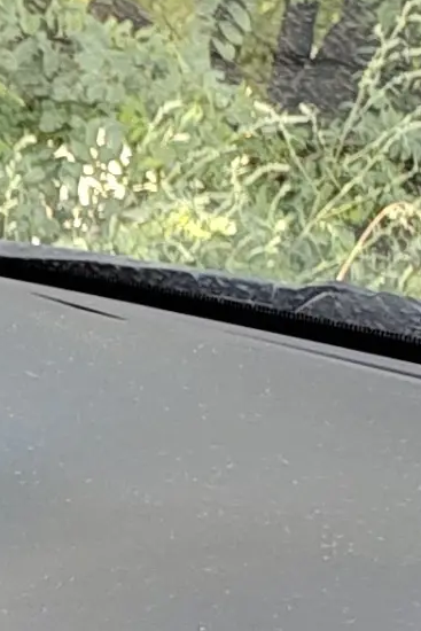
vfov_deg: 10.4
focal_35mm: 167
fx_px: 2927
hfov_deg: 6.3
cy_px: 1586
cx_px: -1436
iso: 219
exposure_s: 1/100
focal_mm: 5.56
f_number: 1.8
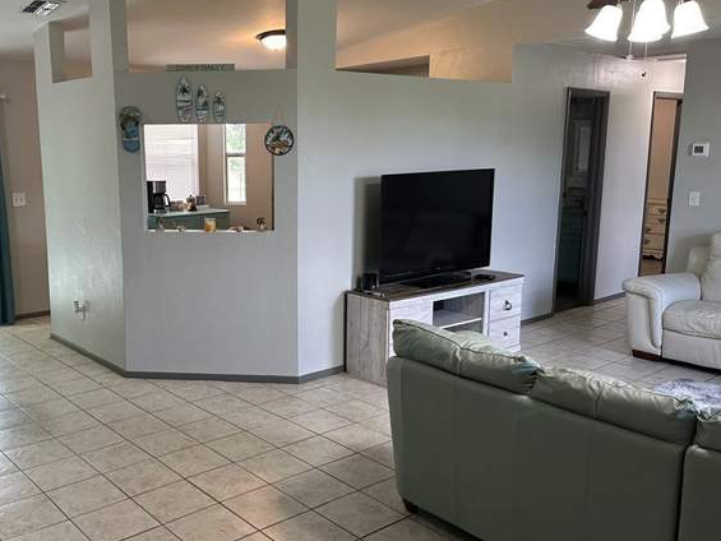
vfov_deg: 41.8
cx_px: 246
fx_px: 708
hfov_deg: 53.0
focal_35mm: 34
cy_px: 273
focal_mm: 6.86
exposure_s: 1/120
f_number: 1.78
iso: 200
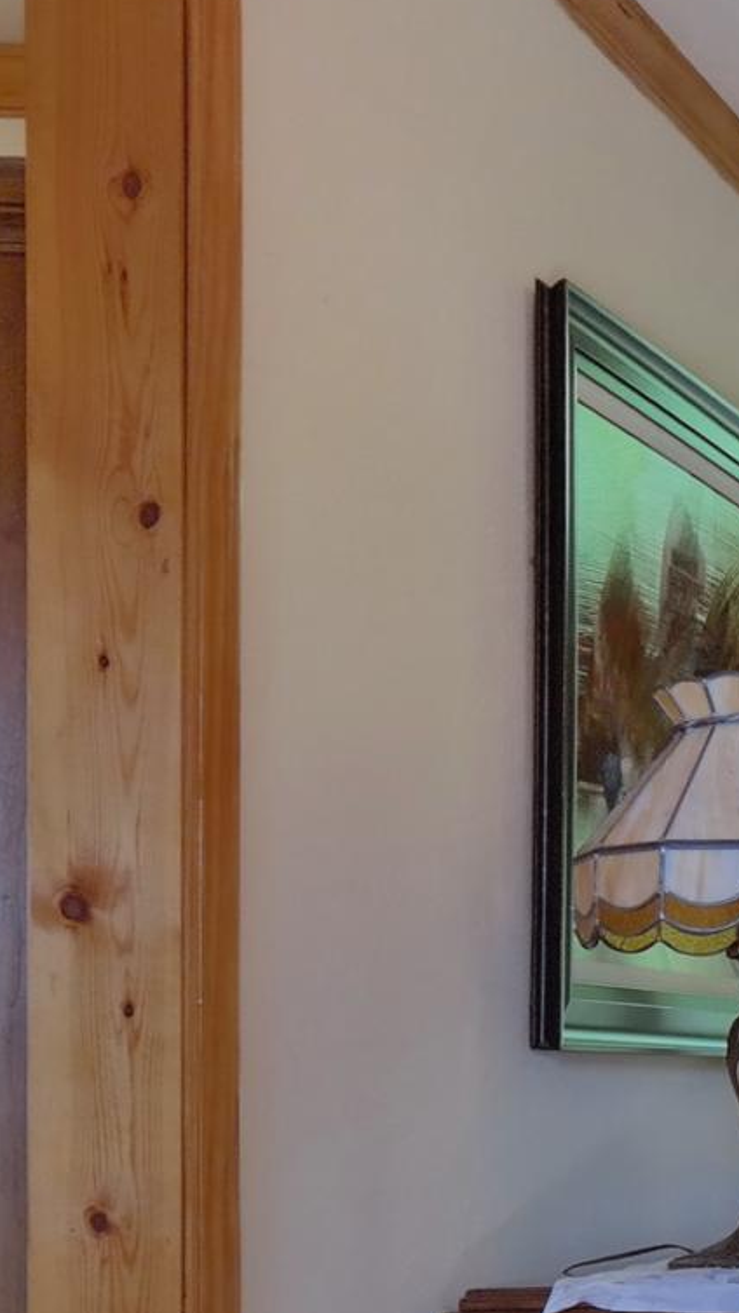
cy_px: 1325
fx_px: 2613
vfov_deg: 26.6
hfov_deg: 12.9
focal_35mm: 75
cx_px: 1677
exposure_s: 1/40
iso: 200
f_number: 4
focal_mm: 12
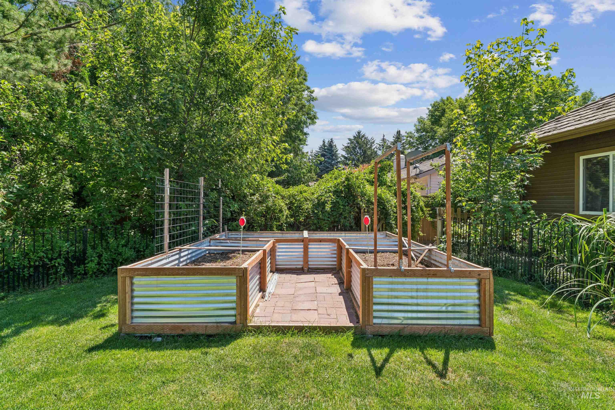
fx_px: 285
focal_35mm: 17
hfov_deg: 94.3
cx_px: 308
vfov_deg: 71.4
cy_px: 205
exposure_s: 1/125
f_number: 13
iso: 400
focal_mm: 16.7
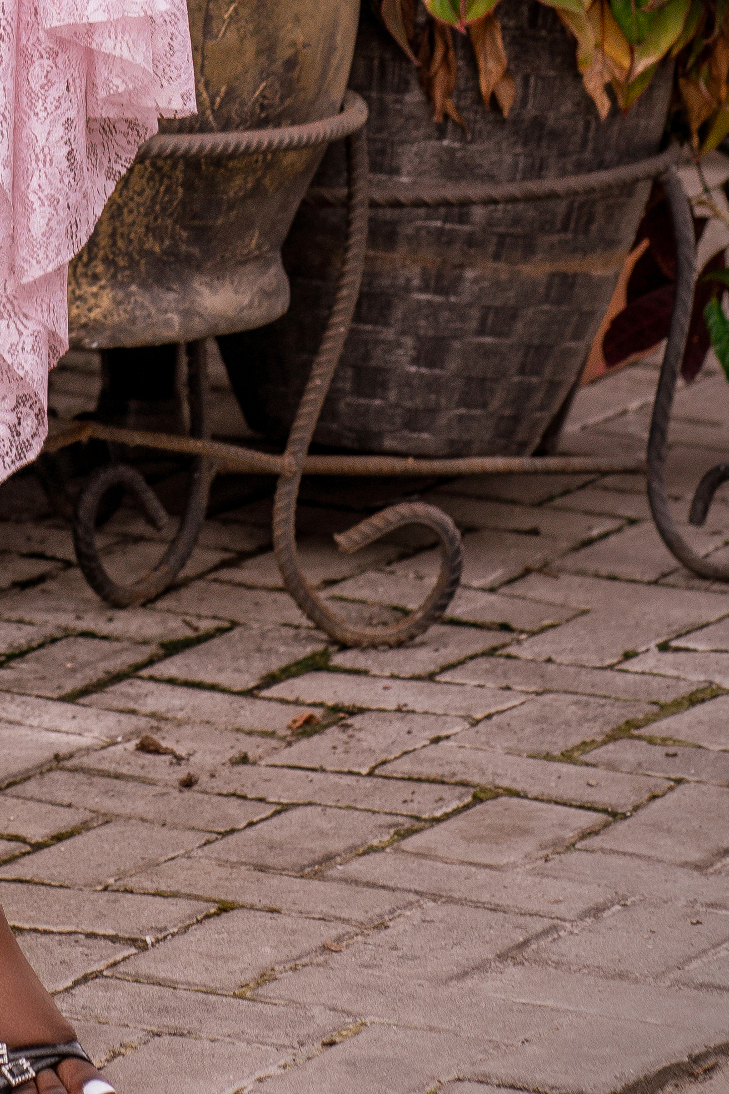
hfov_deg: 4.9
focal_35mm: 281
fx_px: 8535
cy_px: -338
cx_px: -320
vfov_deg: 7.3
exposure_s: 1/160
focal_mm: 85
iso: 125
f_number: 5
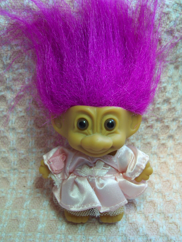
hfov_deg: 38.7
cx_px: 91
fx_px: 259
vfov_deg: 50.1
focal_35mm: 37
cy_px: 121
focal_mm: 5.6
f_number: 2.8
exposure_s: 1/45
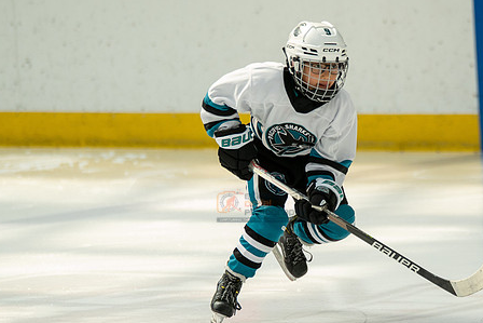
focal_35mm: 516
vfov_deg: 2.7
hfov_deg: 4.0
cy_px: 225
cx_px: 278
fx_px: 6925
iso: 1600
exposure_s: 1/2500
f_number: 3.2
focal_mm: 261
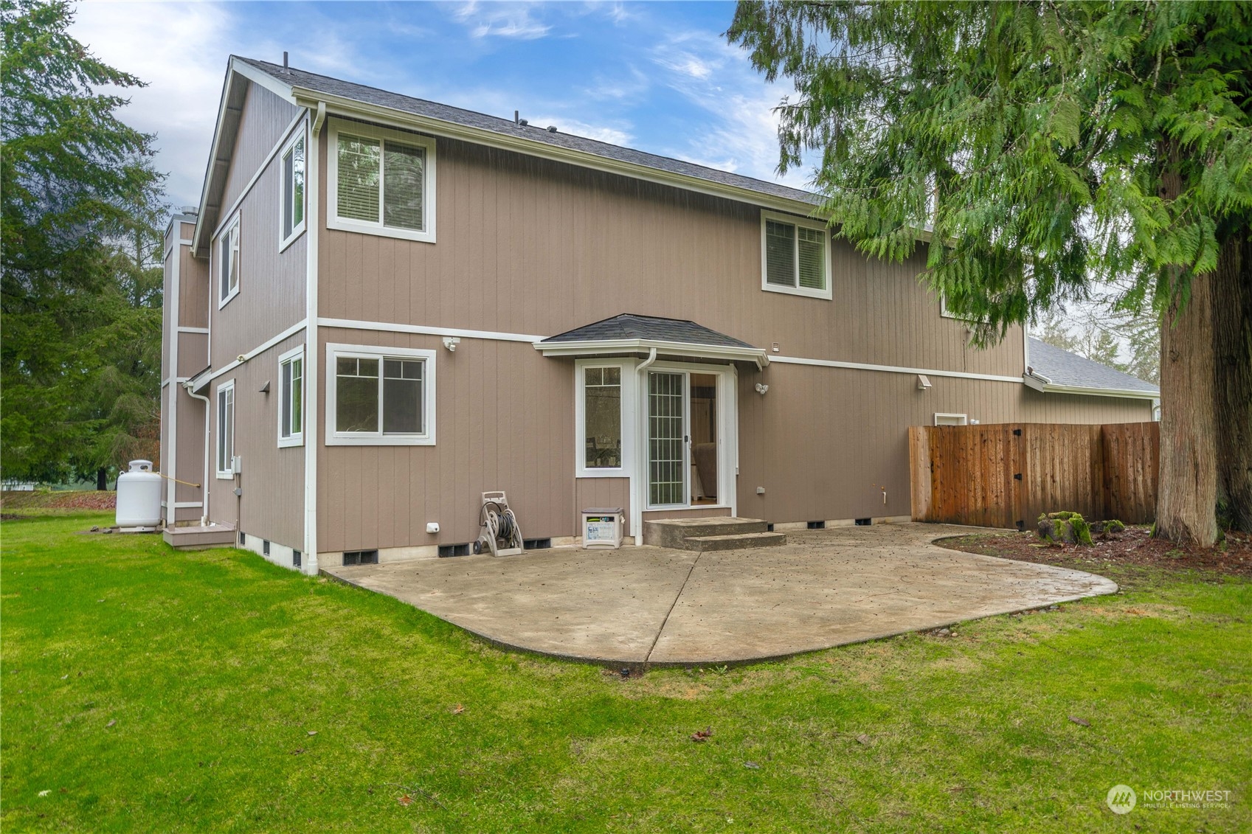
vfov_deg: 53.1
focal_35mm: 24
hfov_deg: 73.7
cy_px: 417
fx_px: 835
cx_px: 626
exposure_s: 1/30
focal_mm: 24
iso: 125
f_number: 6.3
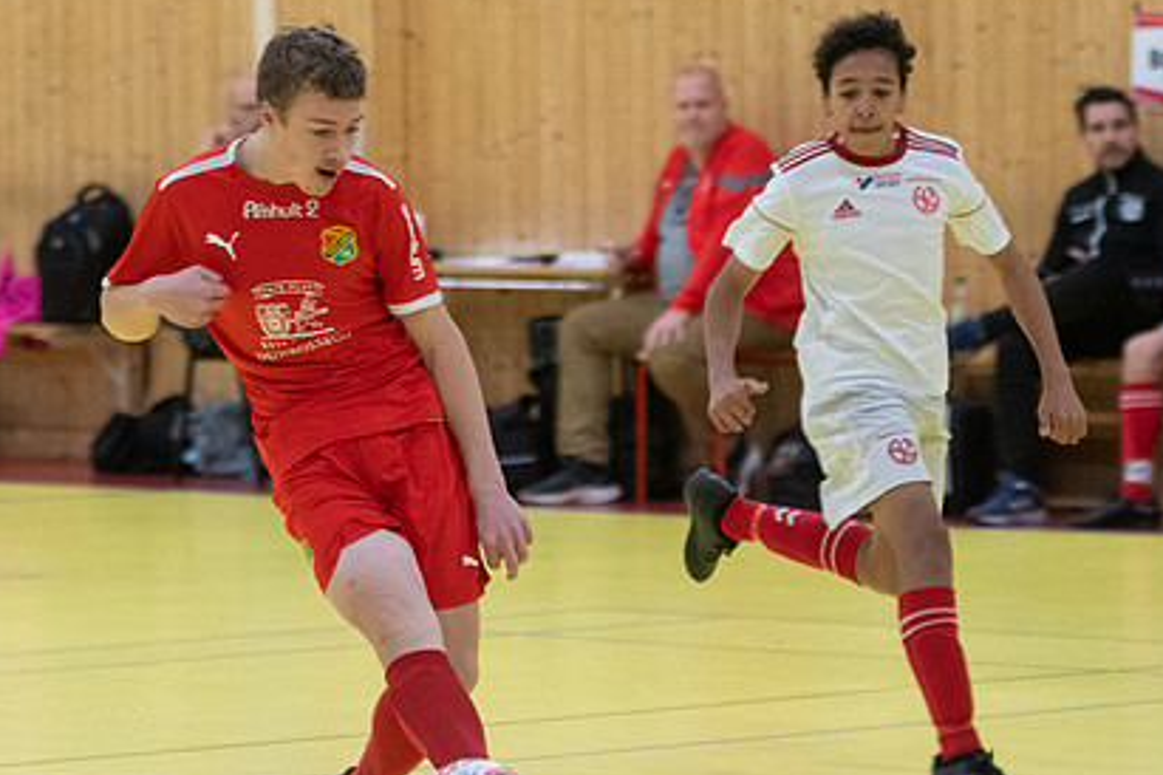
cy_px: 385
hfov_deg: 7.8
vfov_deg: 5.2
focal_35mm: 263
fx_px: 8496
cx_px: 378
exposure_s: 1/400
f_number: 3.2
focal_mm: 105
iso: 4500
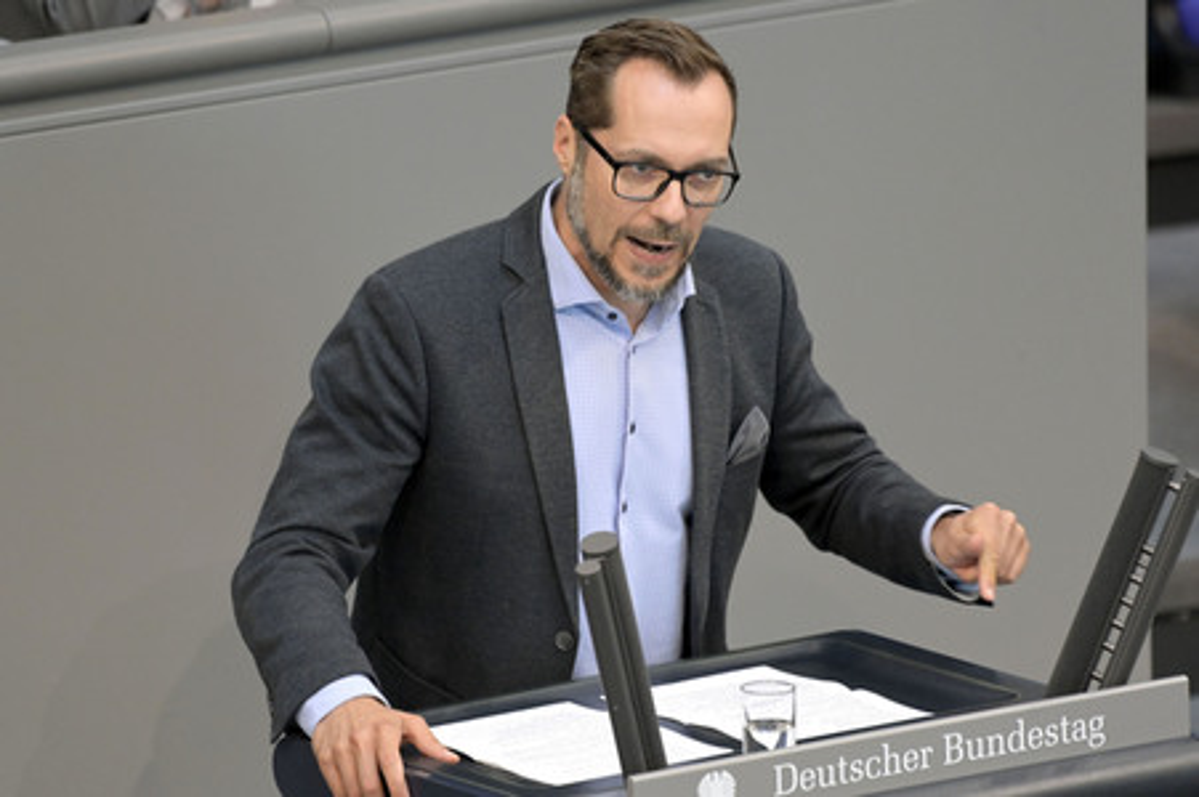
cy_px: 398
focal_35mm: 410
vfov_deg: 3.3
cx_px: 600
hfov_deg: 5.0
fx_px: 13645
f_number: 5.6
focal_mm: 410
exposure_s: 1/320
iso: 8000
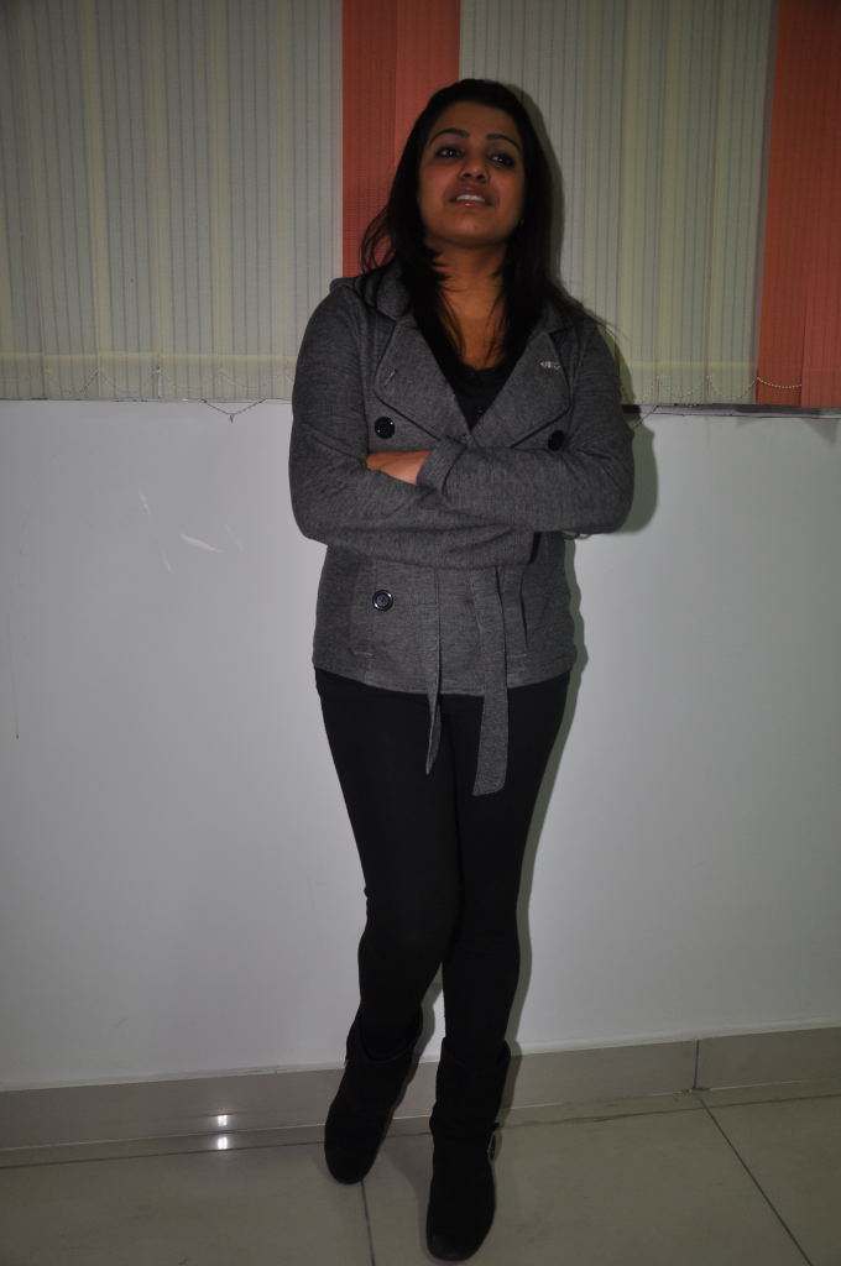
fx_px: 1107
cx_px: 420
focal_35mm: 32
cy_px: 633
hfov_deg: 41.6
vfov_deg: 59.6
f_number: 5
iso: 400
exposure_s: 1/100
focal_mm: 21
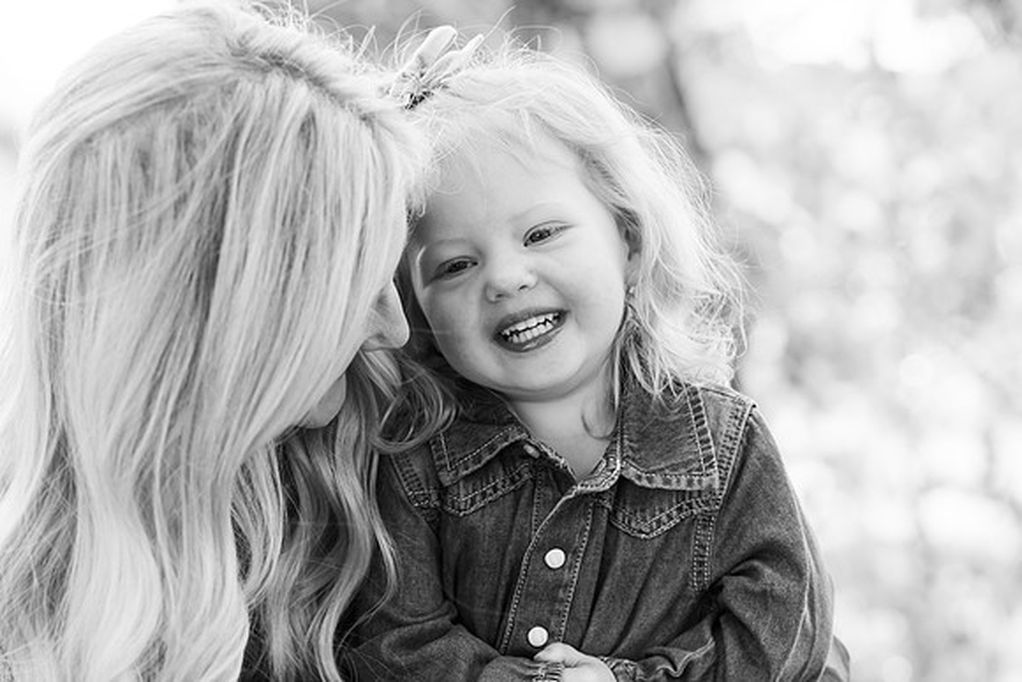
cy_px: 341
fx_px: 3464
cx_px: 511
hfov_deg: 16.8
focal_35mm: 122
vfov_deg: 11.2
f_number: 4.5
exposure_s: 1/250
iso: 500
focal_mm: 122
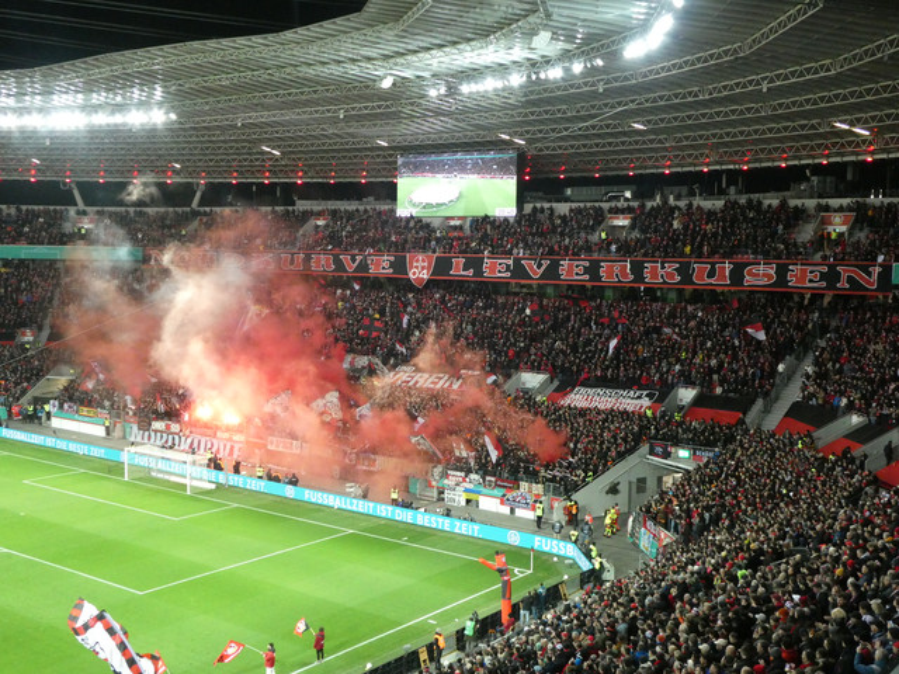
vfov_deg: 36.0
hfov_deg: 46.8
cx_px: 450
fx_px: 1039
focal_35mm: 40
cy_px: 337
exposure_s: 1/125
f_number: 3.8
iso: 1000
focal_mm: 7.2
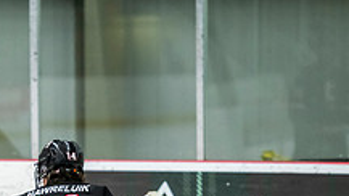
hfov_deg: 5.2
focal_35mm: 413
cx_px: 18
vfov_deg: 2.9
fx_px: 3821
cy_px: 246
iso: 2000
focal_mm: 140
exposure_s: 1/640
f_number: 3.2
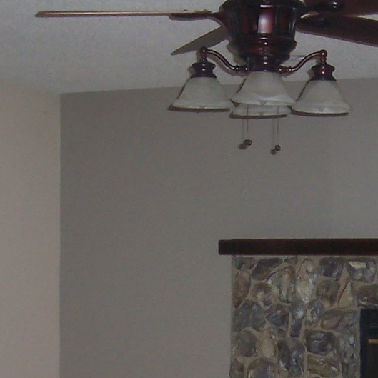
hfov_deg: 17.3
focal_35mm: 99
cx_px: 335
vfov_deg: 17.2
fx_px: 1223
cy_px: 359
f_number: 2.8
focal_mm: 5.6
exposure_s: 1/60
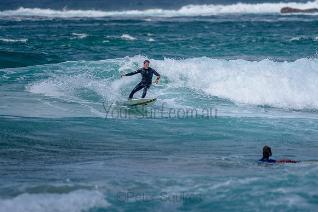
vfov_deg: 2.2
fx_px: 5427
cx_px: 139
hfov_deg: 3.4
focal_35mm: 614
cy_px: 95
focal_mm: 500
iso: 110
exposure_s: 1/2000
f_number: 5.6
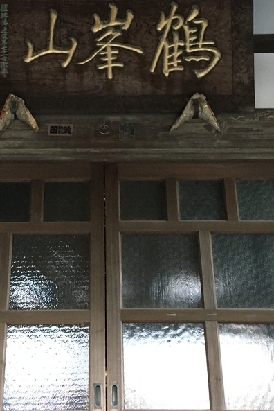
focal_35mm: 61
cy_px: 153
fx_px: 696
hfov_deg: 22.2
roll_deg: +0.6
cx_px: 100
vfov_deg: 32.7
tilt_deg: +26.7
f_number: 2.2
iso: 200
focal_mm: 4.15
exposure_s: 1/17
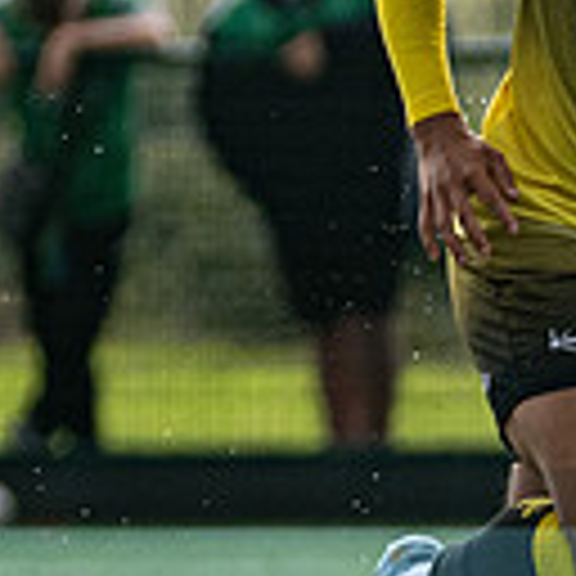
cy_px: 353
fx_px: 38329
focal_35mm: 2036
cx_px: 1284
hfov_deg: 0.9
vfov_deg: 0.9
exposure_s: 1/2000
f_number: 4
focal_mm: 250
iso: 400
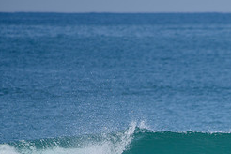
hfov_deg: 1.7
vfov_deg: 1.2
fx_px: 7571
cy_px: 178
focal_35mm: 1180
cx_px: 223
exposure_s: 1/2000
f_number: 5.6
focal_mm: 500
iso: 160
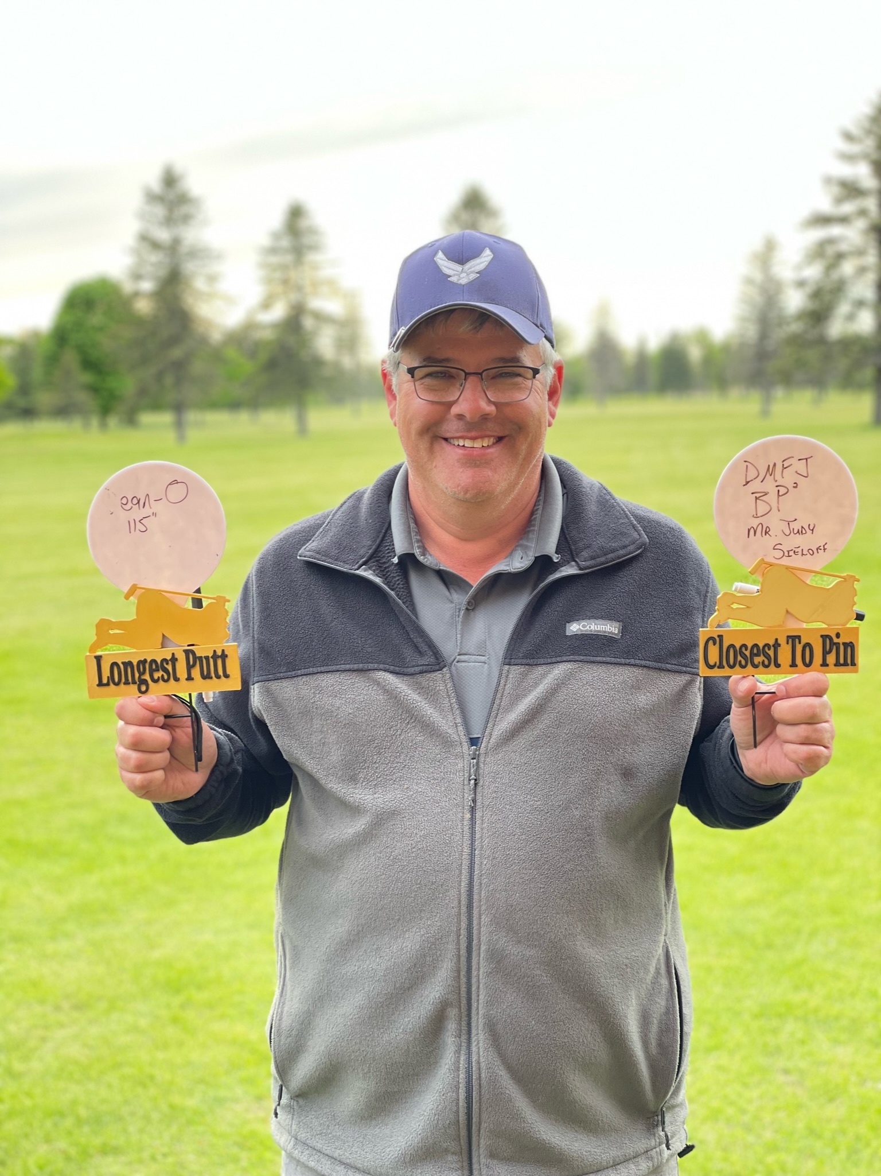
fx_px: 1765
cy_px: 588
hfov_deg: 28.0
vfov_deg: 36.8
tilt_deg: -4.8
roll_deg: +1.2
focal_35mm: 52
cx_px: 440
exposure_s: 1/122
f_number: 2
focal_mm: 6
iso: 32
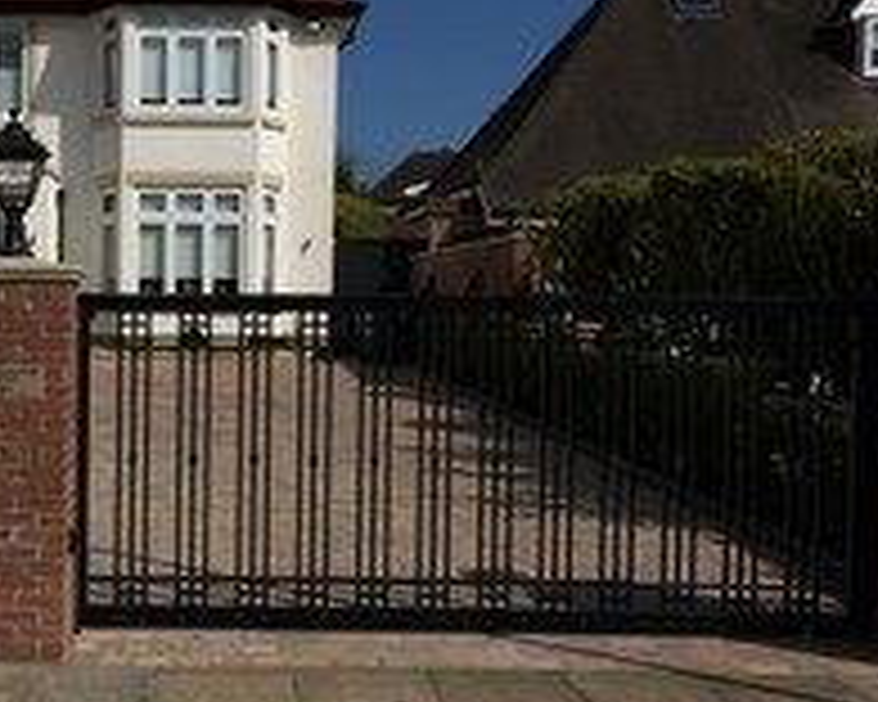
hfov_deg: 31.5
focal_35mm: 58
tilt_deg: -1.8
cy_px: 369
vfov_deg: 26.2
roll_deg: -0.7
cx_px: 158
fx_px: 1507
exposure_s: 1/2959
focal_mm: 4.15
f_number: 2.2
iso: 25
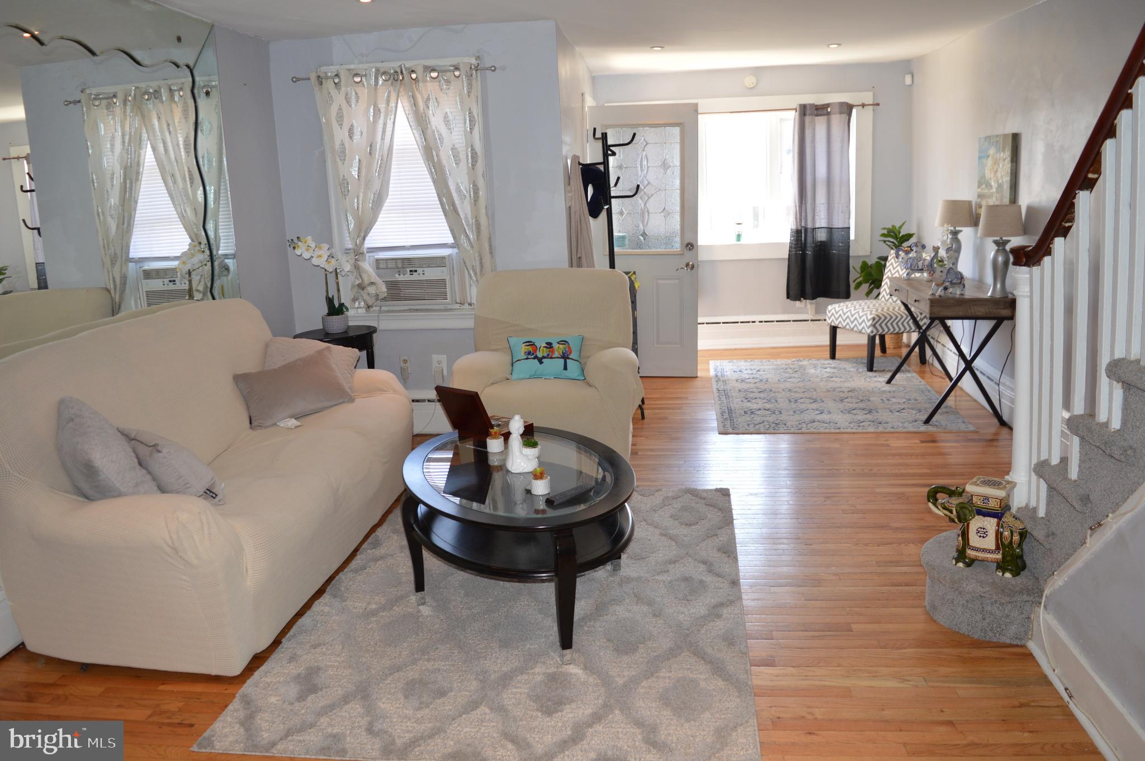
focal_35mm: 27
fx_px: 858
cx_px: 572
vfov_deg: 47.8
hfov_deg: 67.4
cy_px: 380
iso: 400
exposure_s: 1/80
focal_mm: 18
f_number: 4
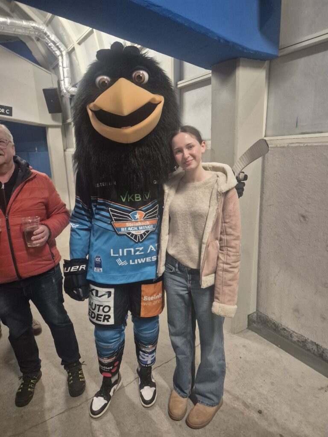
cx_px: 164
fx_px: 291
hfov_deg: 58.9
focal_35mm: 23
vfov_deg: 73.9
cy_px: 218
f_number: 1.8
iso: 1000
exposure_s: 1/100
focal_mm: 5.4
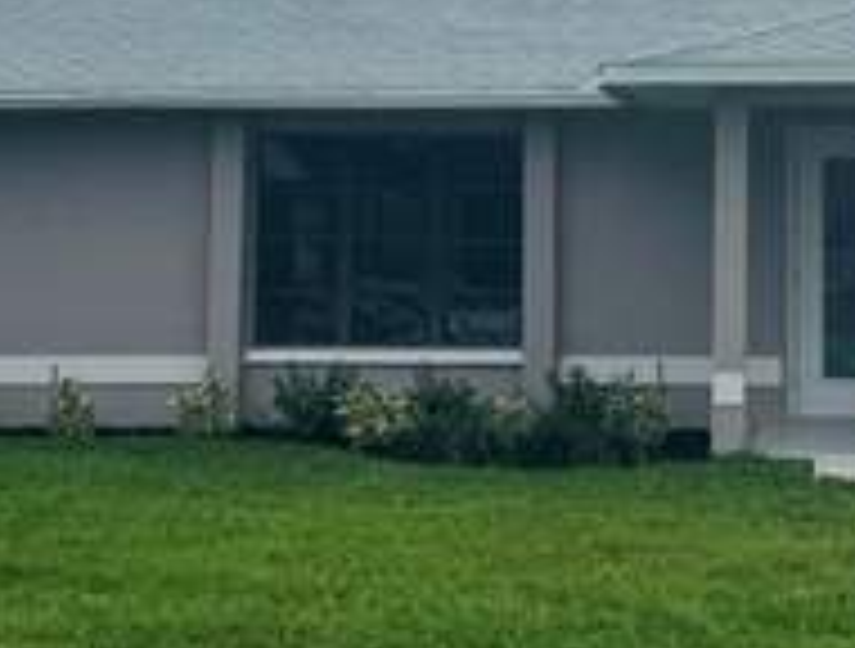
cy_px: -92
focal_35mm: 101
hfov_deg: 18.7
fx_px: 2504
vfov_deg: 14.4
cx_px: 922
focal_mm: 6.76
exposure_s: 1/10417
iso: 80
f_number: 1.78
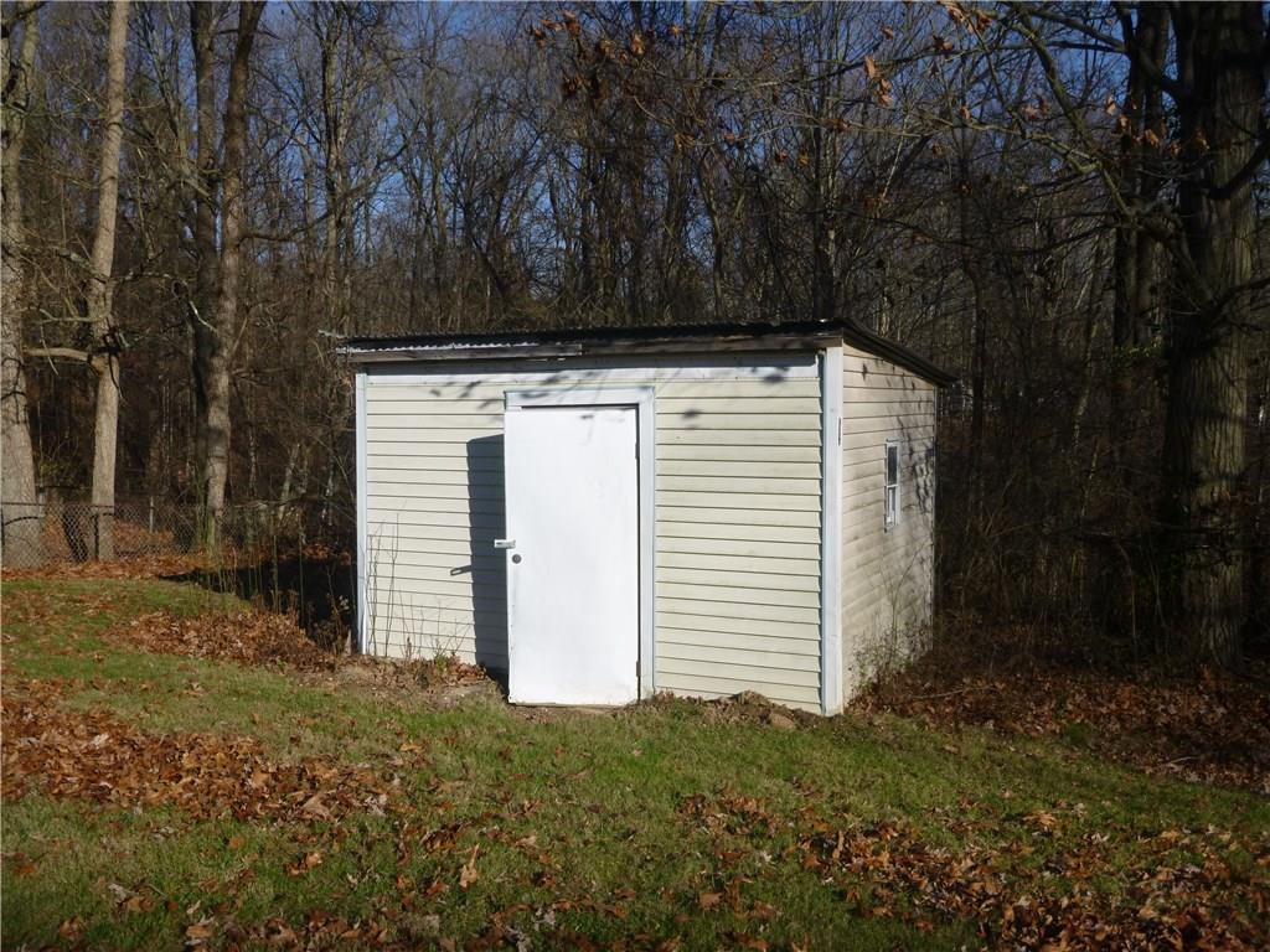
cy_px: 476
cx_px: 635
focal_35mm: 33
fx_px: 1211
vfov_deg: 42.9
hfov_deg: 55.4
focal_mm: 5.9
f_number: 4.3
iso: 100
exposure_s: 1/800
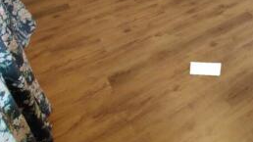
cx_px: 232
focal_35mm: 32
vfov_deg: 30.5
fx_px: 215
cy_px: -33
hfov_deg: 52.8
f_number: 2.2
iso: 320
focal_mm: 2.25
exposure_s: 1/33
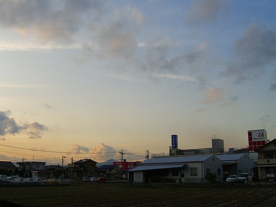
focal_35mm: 38
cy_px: 104
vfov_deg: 37.7
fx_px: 303
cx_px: 138
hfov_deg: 49.0
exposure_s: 1/250
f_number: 4
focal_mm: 7.9
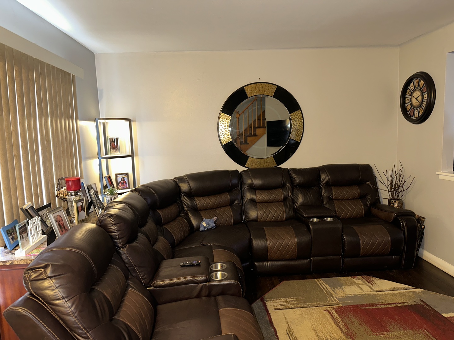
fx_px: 315
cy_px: 170
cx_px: 227
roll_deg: +1.9
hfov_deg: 71.6
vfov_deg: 56.8
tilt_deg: -6.7
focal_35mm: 24
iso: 125
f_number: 1.78
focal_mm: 6.86
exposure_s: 1/13
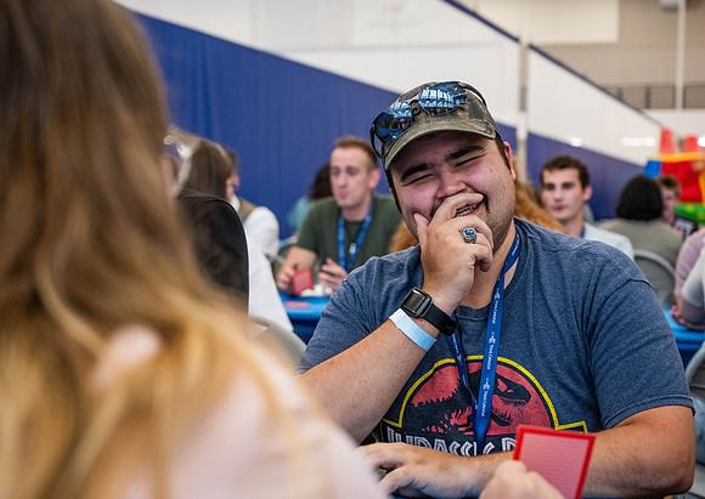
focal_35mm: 56
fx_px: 1114
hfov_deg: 35.1
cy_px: 247
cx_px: 378
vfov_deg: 25.3
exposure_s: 1/250
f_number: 4
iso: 2500
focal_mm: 53
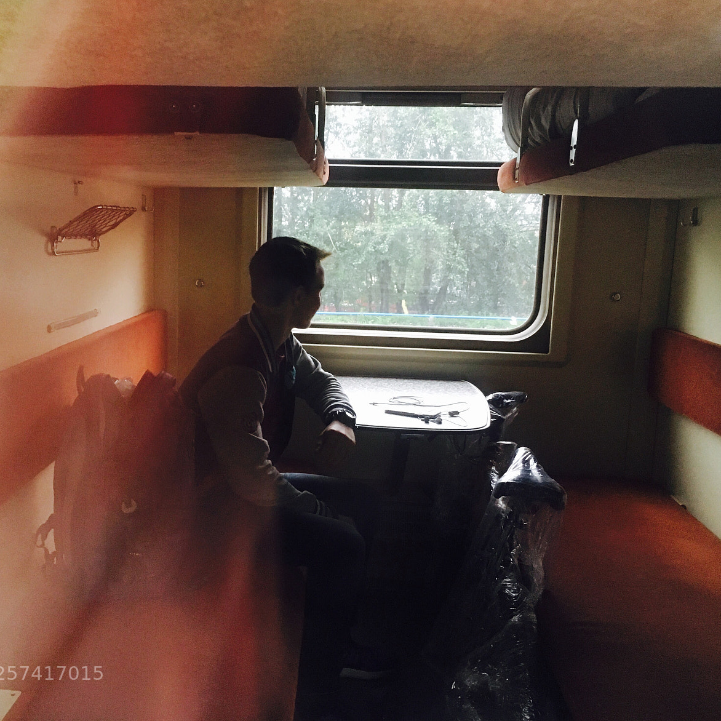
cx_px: 274
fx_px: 825
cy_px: 353
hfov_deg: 46.8
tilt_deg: -8.9
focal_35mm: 35
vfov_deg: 47.2
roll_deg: -2.7
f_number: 2.2
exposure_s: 1/25
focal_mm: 4.15
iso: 200
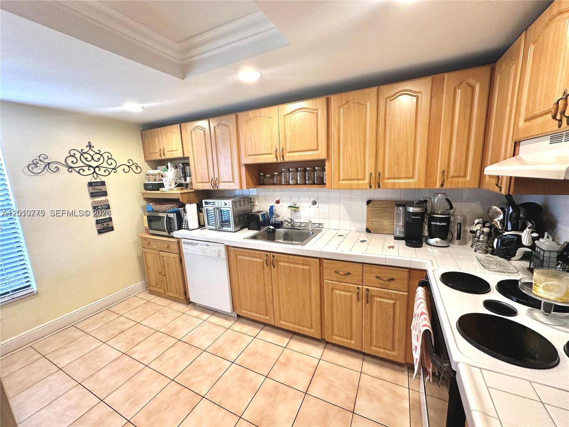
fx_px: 230
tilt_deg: -10.1
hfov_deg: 102.1
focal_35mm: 14
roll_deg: +1.9
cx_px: 284
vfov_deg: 85.7
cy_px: 214
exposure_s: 1/60
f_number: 2.2
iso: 160
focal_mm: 2.22
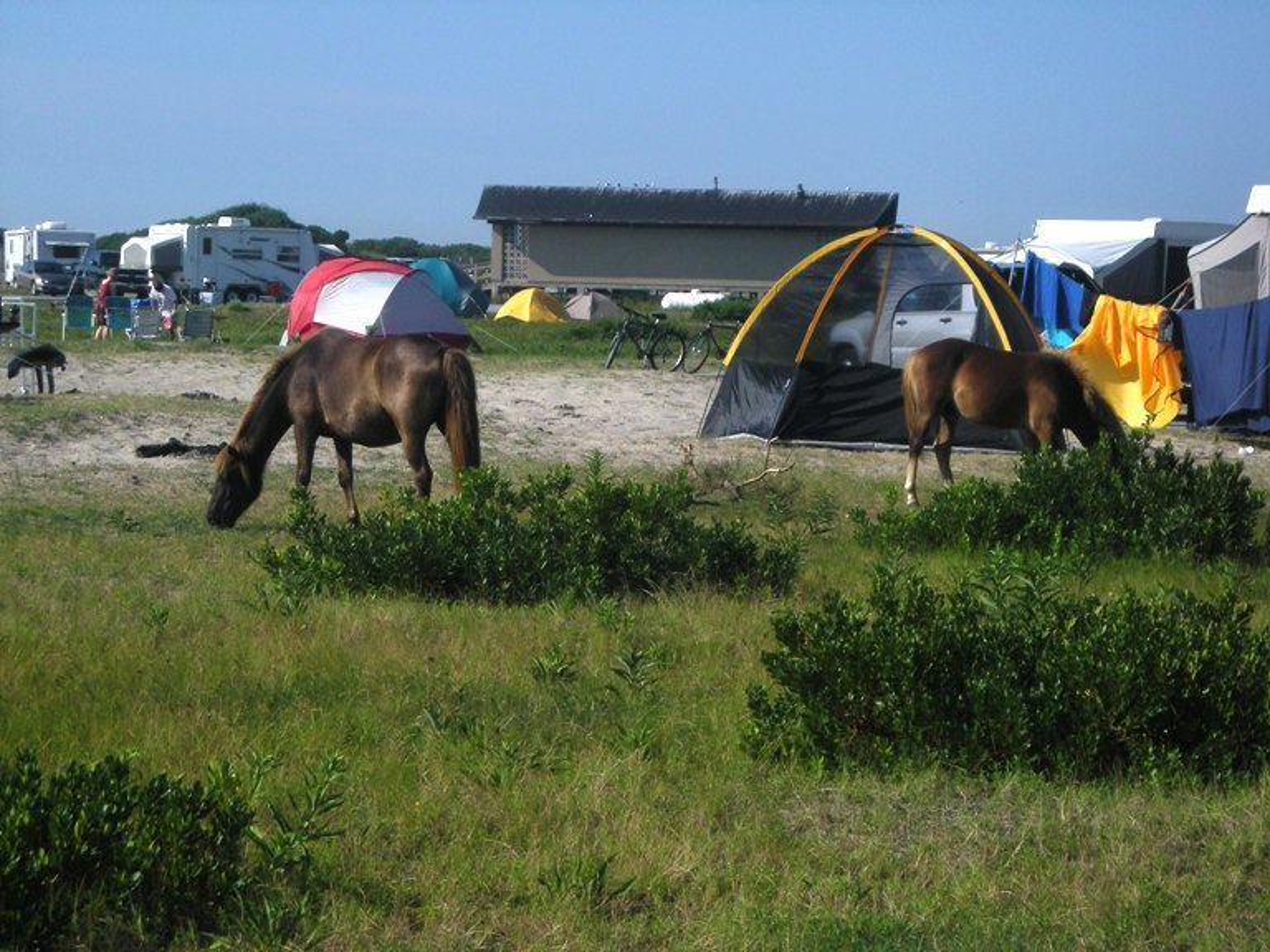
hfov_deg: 18.7
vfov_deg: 14.1
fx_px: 3852
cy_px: 476
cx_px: 635
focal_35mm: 105
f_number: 9.4
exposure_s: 1/251
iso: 50
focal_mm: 17.1
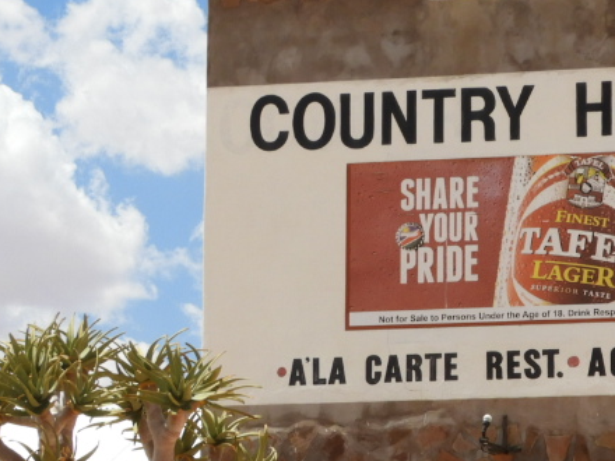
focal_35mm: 182
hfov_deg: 10.8
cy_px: 341
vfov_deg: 8.1
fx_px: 3233
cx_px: 530
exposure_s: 1/1250
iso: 100
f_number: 4
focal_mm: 9
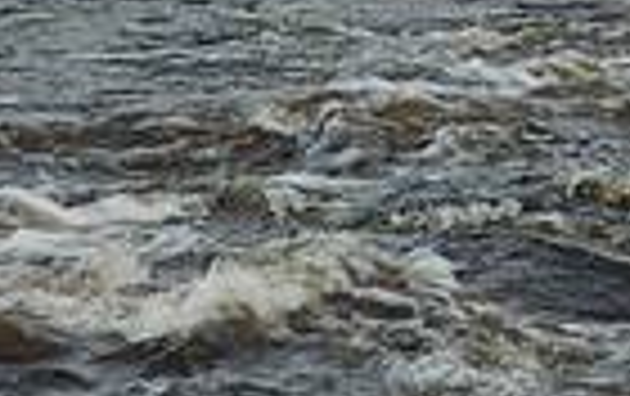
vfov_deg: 3.0
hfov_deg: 4.7
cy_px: -351
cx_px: 531
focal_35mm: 442
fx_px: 7601
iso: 200
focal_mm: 70
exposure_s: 1/200
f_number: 7.1
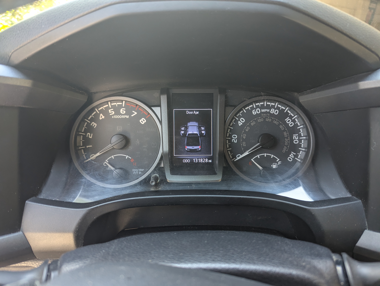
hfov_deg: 71.5
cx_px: 190
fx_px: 264
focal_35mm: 24
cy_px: 143
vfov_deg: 56.9
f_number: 1.85
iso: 380
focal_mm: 6.81
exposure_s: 1/59.9
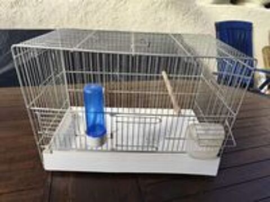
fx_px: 179
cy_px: 101
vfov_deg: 58.9
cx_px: 135
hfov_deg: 73.9
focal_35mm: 23
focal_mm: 6.19
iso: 50
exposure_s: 1/520
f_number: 1.65
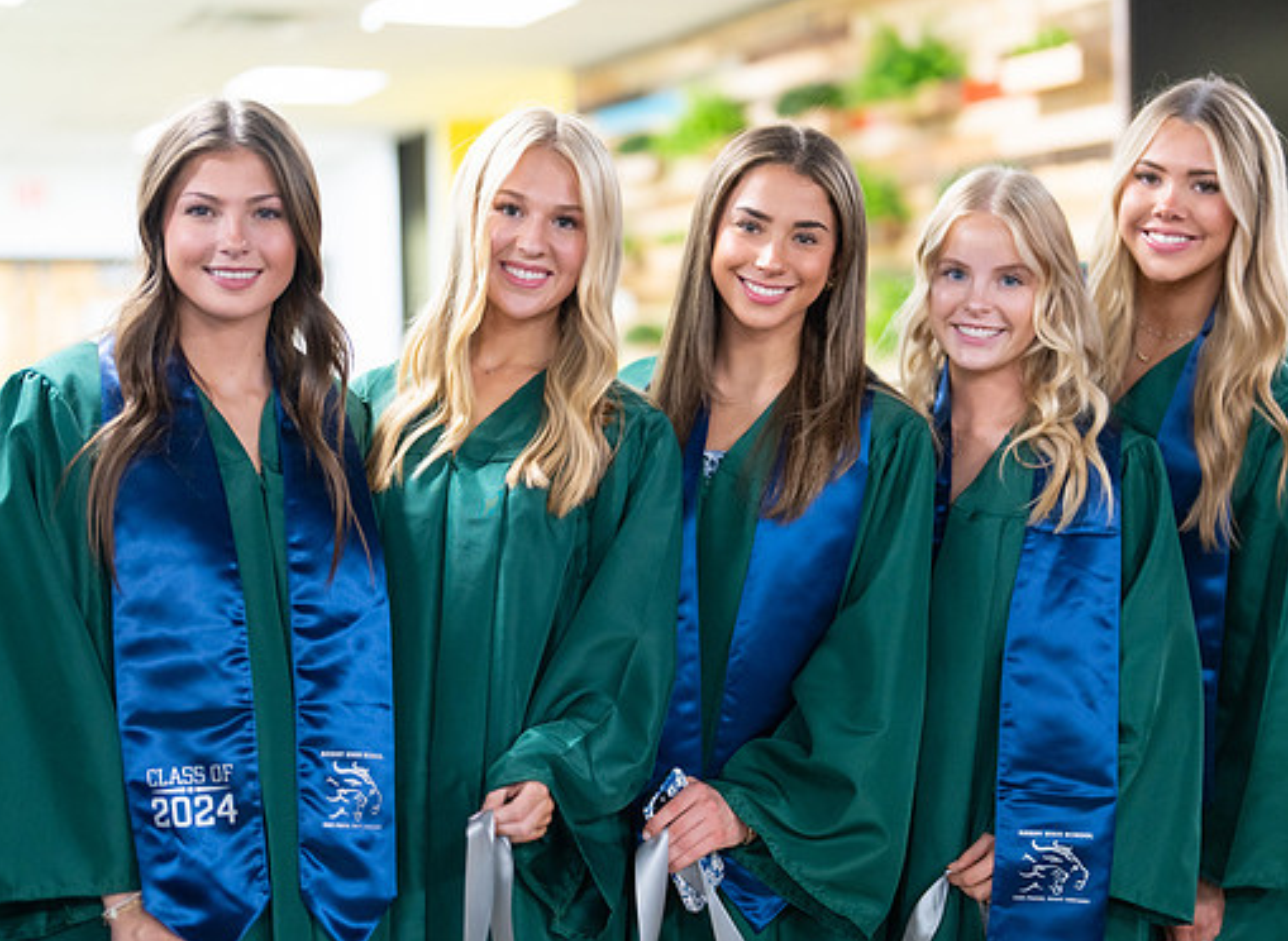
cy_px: 506
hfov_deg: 31.5
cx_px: 688
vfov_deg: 23.3
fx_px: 2286
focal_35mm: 62
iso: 800
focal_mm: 50
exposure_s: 1/320
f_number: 1.2
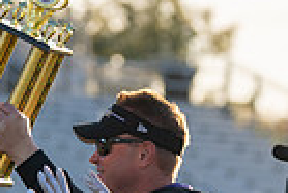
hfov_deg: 4.9
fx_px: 3347
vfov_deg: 3.3
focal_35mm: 418
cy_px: 138
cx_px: 44
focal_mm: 100
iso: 100
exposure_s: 1/1000
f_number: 2.8
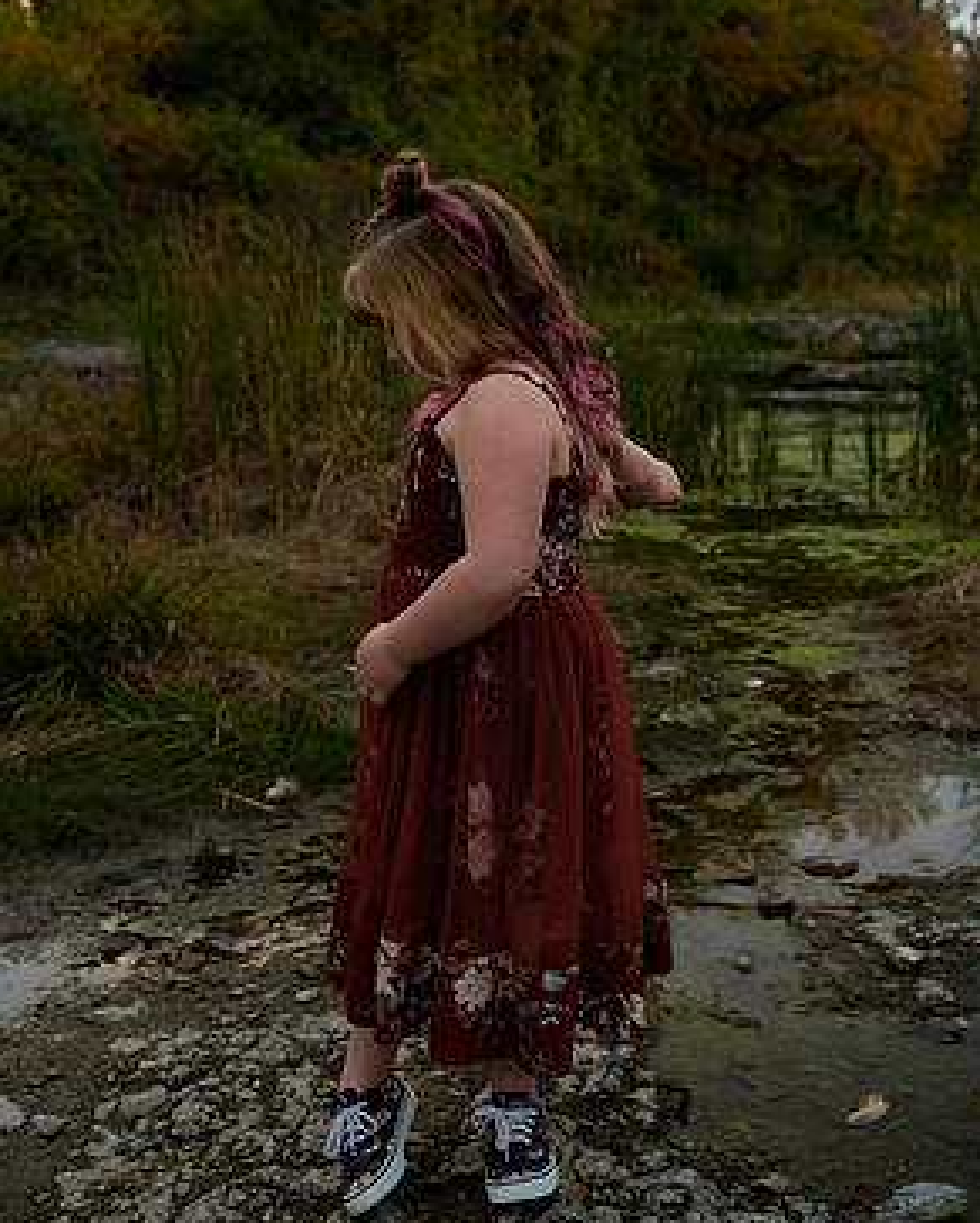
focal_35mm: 43
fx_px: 1557
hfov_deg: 34.9
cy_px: 542
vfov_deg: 42.8
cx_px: 502
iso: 640
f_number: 5
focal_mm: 37
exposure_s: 1/200
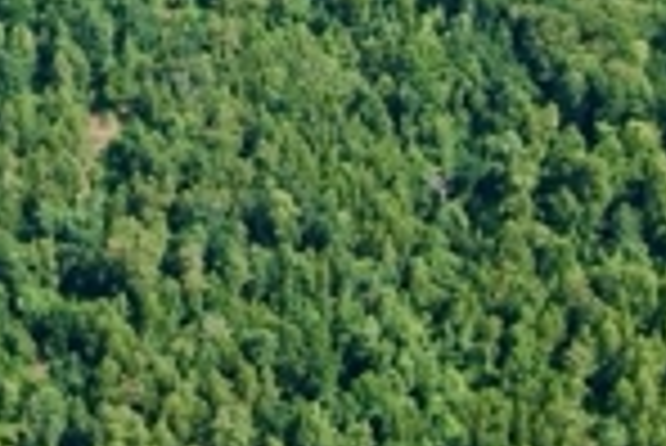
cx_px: 216
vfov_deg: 15.4
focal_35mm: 89
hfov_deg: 22.7
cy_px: 212
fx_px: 1648
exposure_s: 1/1000
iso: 110
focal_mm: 8.38
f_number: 2.8
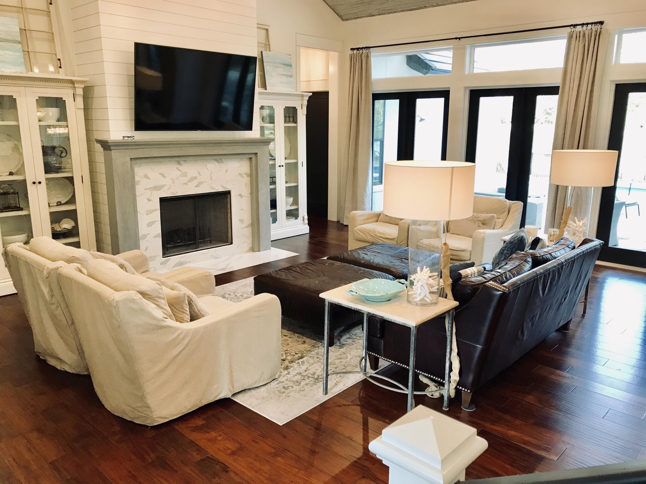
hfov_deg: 63.4
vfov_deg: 49.7
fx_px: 523
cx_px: 323
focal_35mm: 28
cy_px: 242
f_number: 1.8
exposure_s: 1/30
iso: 25
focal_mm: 3.99
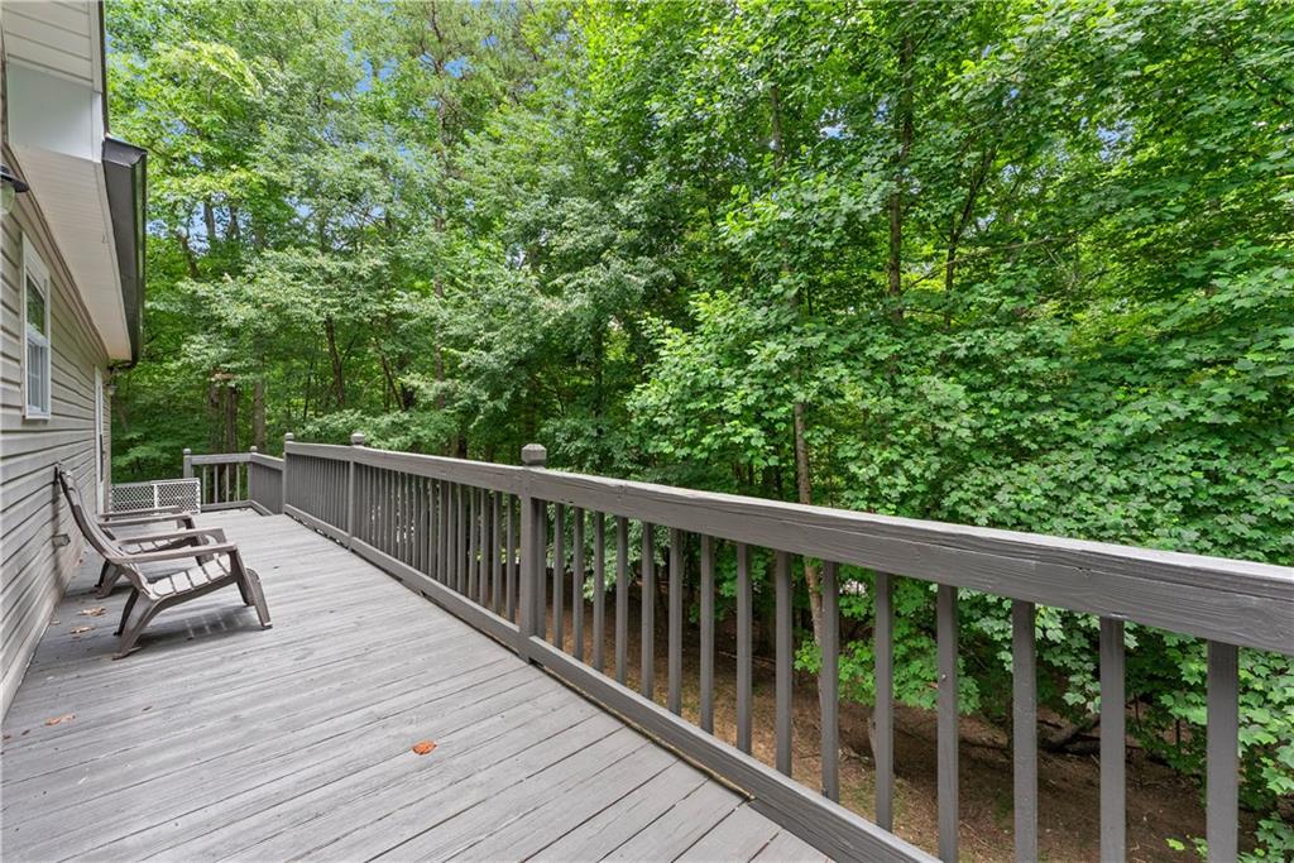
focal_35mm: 14
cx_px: 647
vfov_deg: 81.2
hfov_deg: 104.2
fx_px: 503
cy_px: 432
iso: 800
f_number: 7.1
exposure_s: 1/320
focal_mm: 14
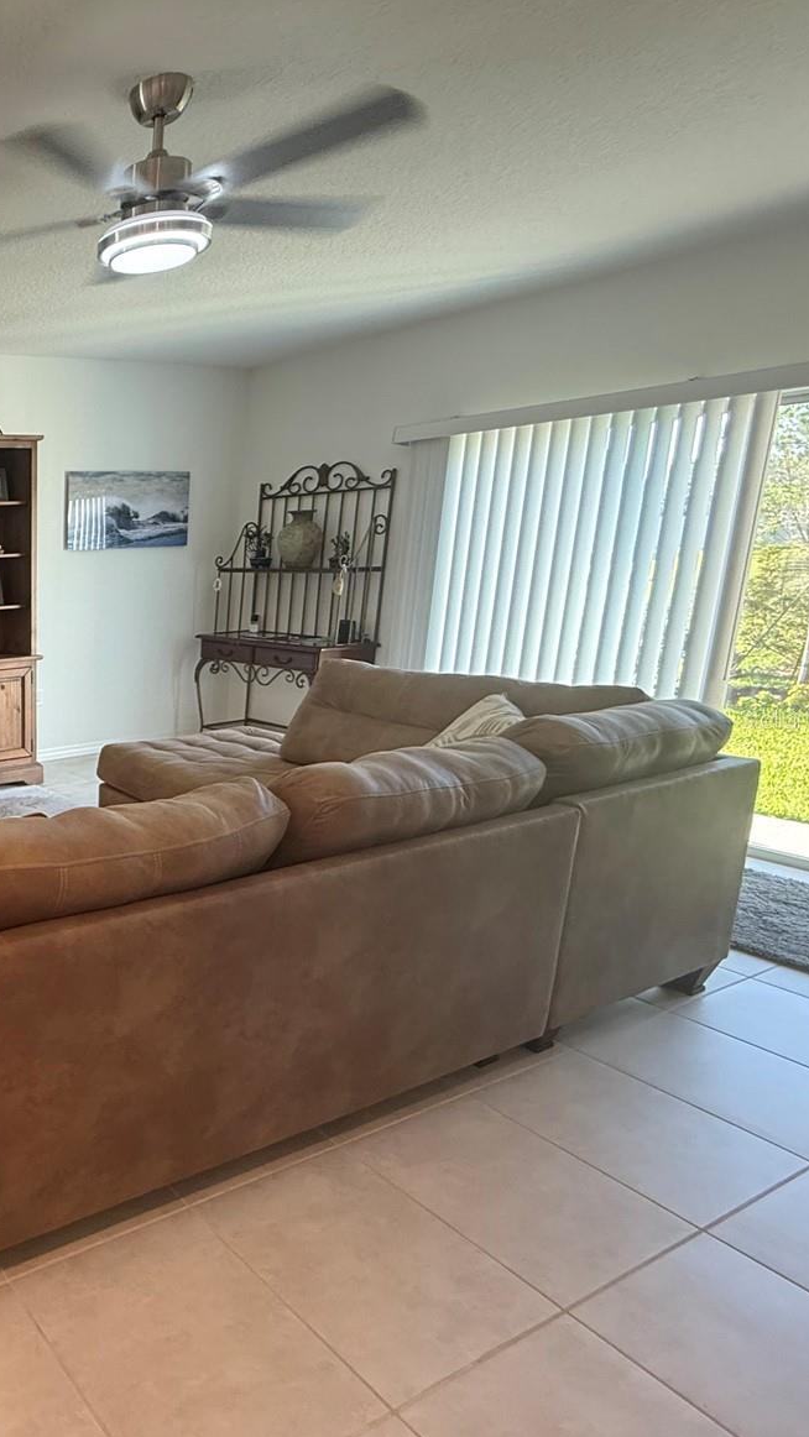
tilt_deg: -11.6
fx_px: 801
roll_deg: +1.6
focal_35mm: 21
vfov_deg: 83.8
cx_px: -134
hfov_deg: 40.2
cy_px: 718
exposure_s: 1/60
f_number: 2.2
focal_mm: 2.22
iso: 200
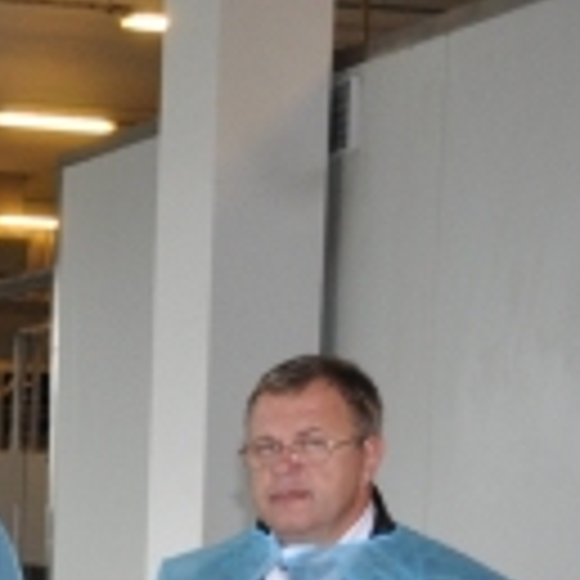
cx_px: -202
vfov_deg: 13.1
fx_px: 2445
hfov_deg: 13.0
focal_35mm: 129
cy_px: 722
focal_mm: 26
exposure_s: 1/60
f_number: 3.8
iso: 800
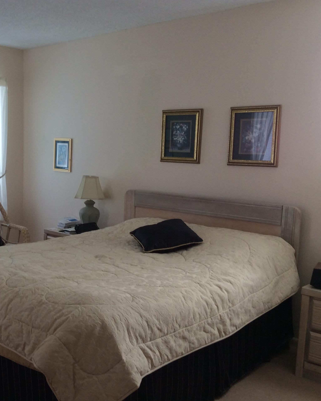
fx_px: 499
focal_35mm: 42
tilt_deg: -8.1
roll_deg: -0.7
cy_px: 201
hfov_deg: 34.7
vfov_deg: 43.8
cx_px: 71
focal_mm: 3.3
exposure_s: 1/24
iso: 40
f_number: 2.4
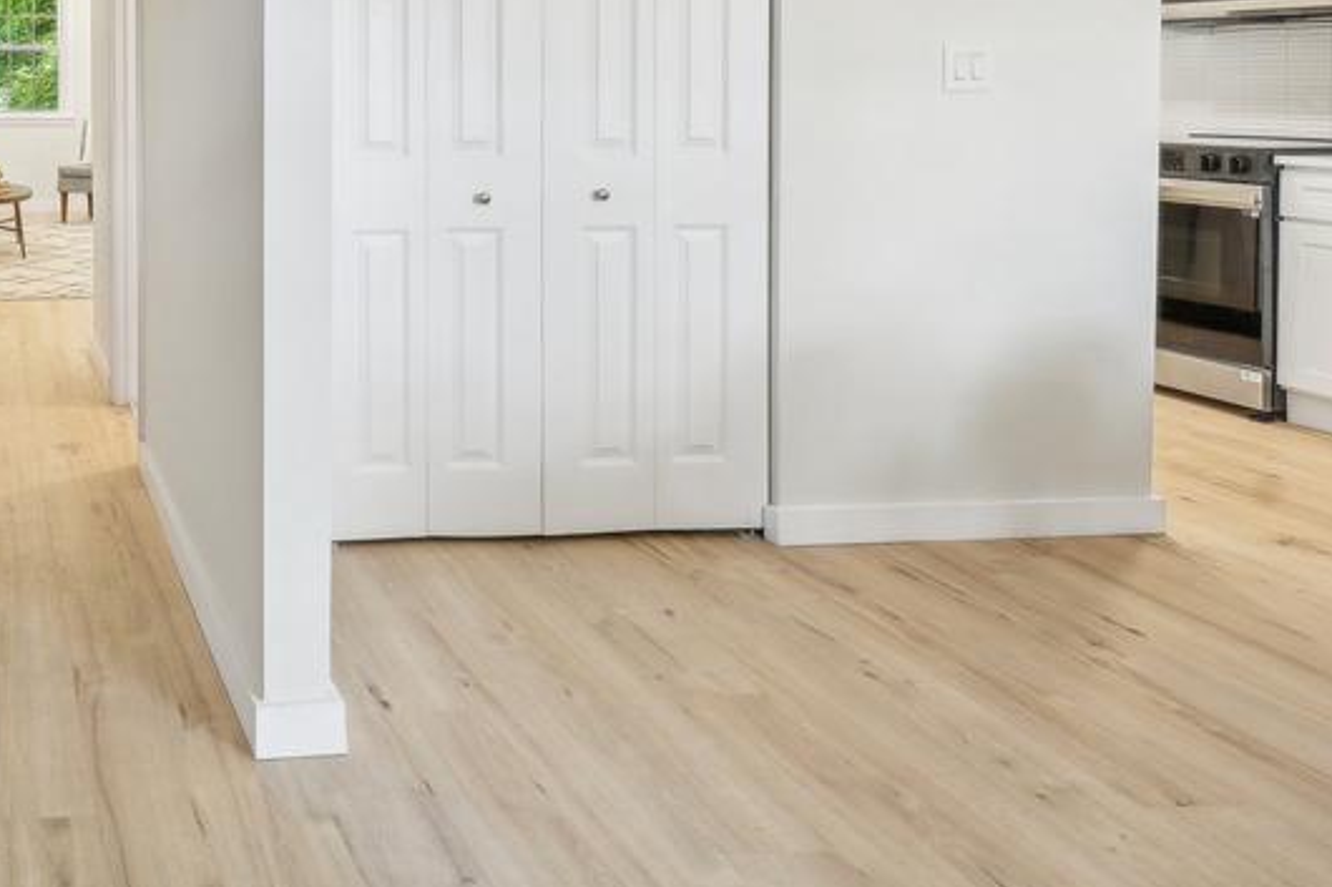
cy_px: 114
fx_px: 1094
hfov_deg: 52.1
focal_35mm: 30
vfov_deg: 41.2
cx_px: 50
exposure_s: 1/8
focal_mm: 15.3
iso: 160
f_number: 7.1
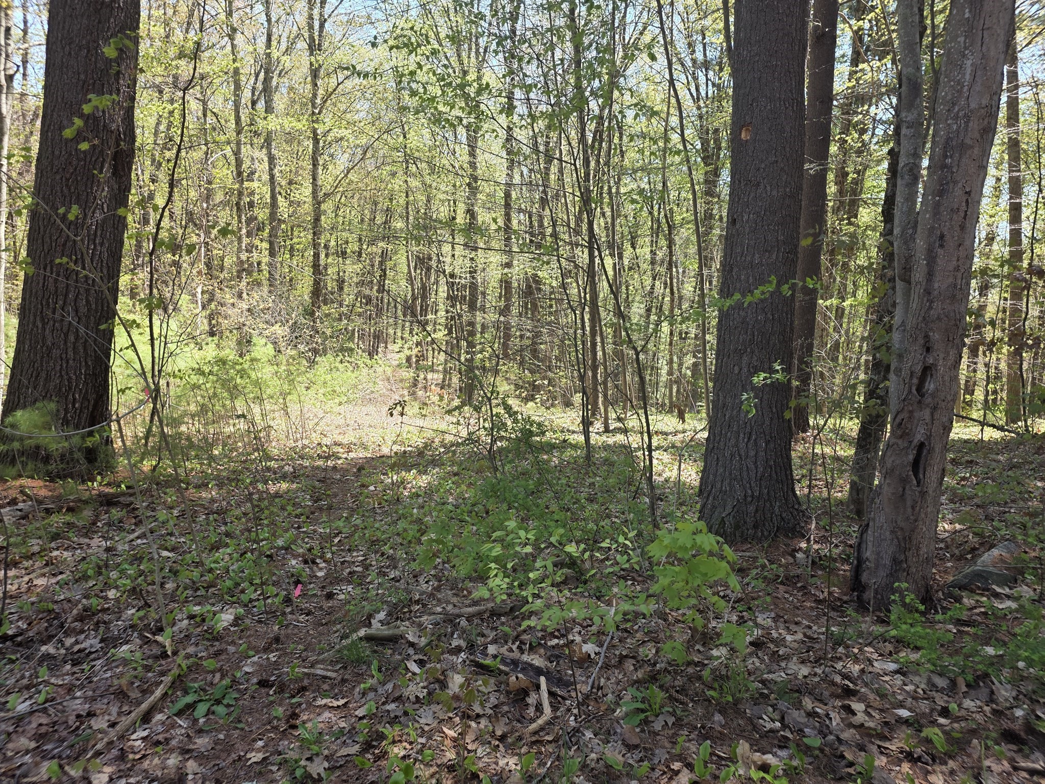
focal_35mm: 23
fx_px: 694
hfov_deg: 73.9
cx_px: 522
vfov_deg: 58.9
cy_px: 392
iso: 50
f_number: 1.7
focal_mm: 6.25
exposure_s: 1/359
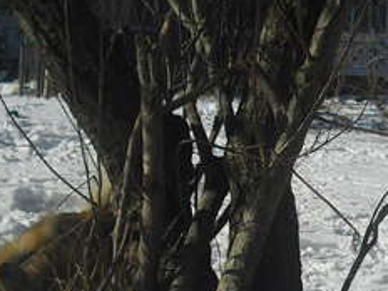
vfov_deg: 11.2
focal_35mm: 131
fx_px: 1468
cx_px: 527
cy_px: 283
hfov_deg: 14.3
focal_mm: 6.2
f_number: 5.6
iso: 64
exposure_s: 1/640
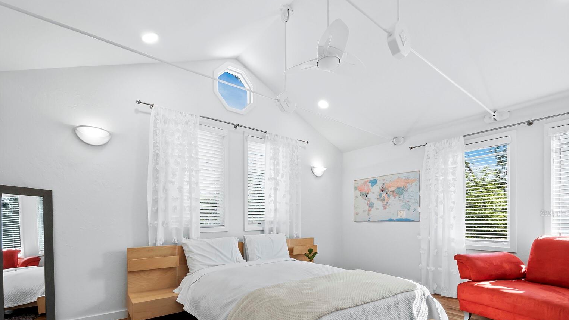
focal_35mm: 16
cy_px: 213
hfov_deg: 99.4
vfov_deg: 65.3
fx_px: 241
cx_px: 277
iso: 400
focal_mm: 7
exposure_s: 1/10
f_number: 10
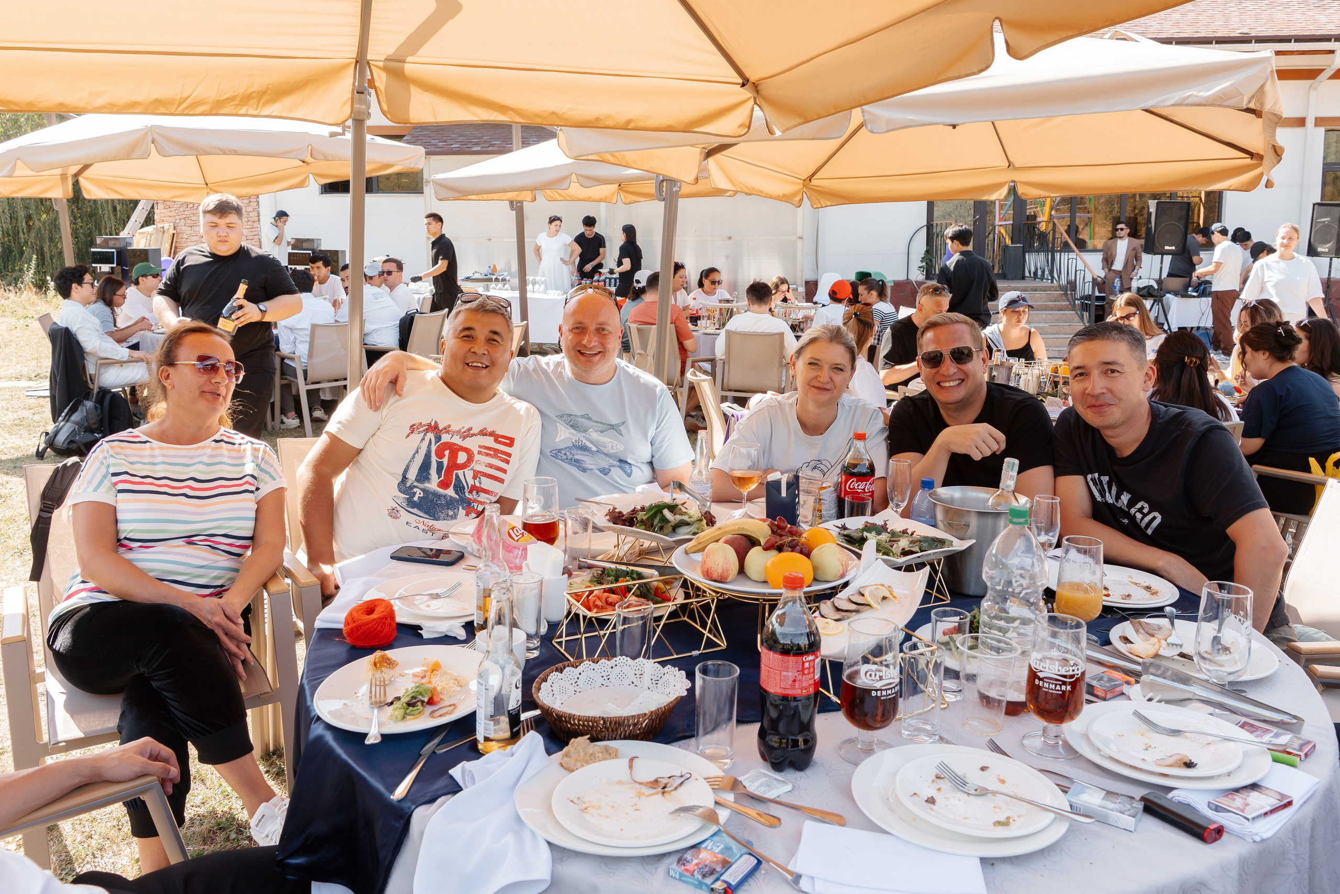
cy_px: 384
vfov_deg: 46.6
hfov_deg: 65.8
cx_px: 710
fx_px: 1035
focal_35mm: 28
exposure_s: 1/125
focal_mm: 24
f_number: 6.3
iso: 320
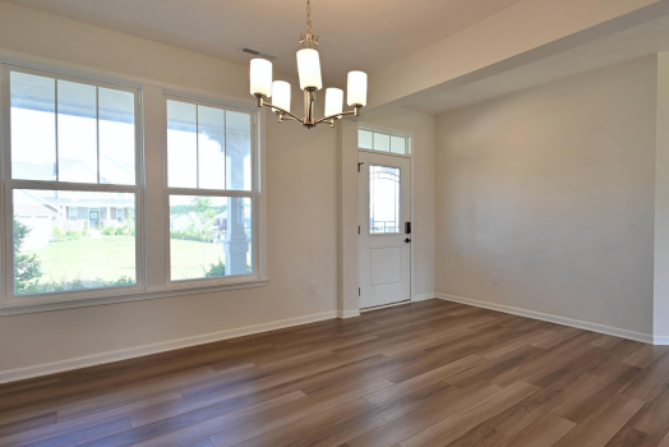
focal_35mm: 20
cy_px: 226
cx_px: 389
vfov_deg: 62.0
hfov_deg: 83.3
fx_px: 372
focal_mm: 14
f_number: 6.3
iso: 200
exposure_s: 1/25
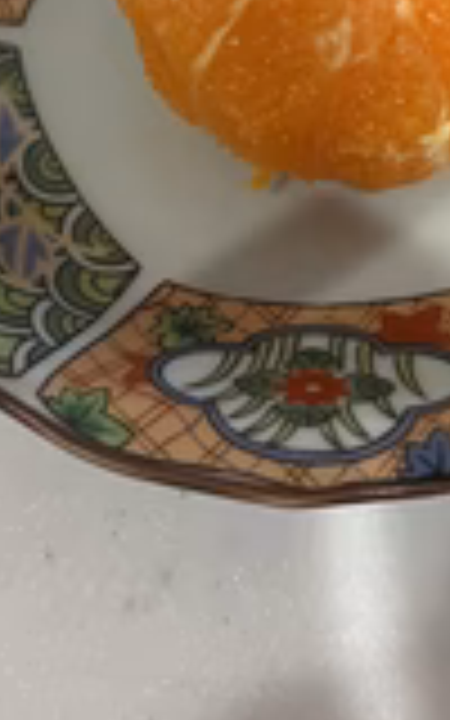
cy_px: 90
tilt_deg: -58.9
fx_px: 1354
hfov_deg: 18.8
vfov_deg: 28.8
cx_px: 279
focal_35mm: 69
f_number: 1.6
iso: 80
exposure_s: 1/50
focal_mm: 5.1
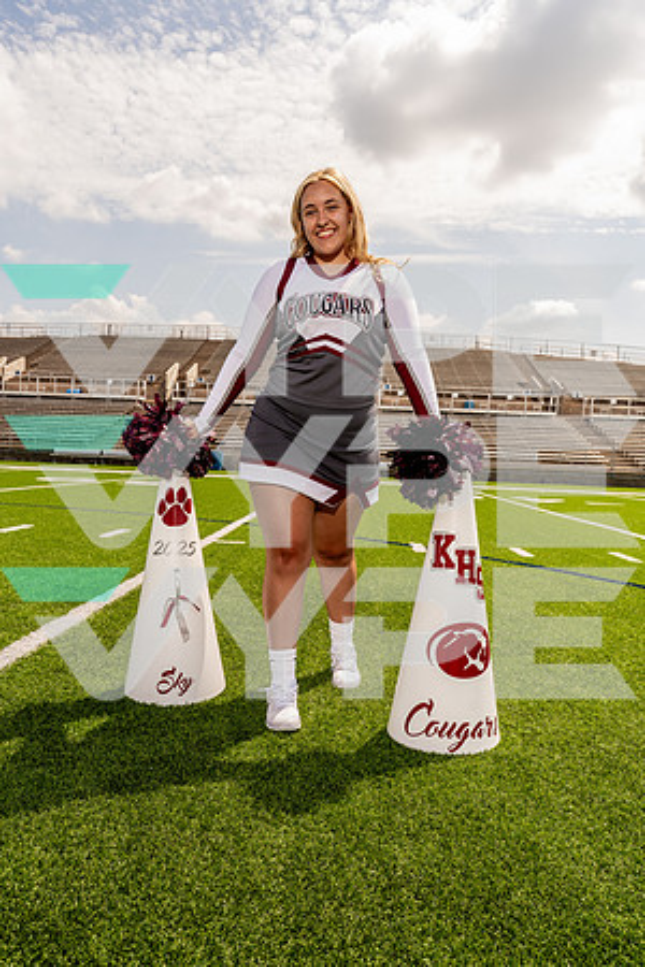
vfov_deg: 65.5
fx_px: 752
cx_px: 322
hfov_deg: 46.4
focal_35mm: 28
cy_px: 484
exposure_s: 1/250
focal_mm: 28
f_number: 8
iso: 100
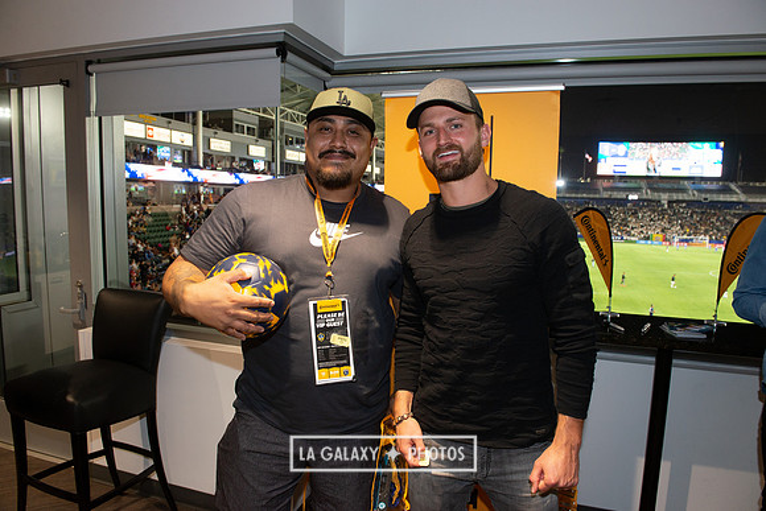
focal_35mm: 24
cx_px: 383
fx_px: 511
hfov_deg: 73.7
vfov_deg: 53.2
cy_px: 256
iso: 640
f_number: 6.3
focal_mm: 24
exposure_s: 1/60
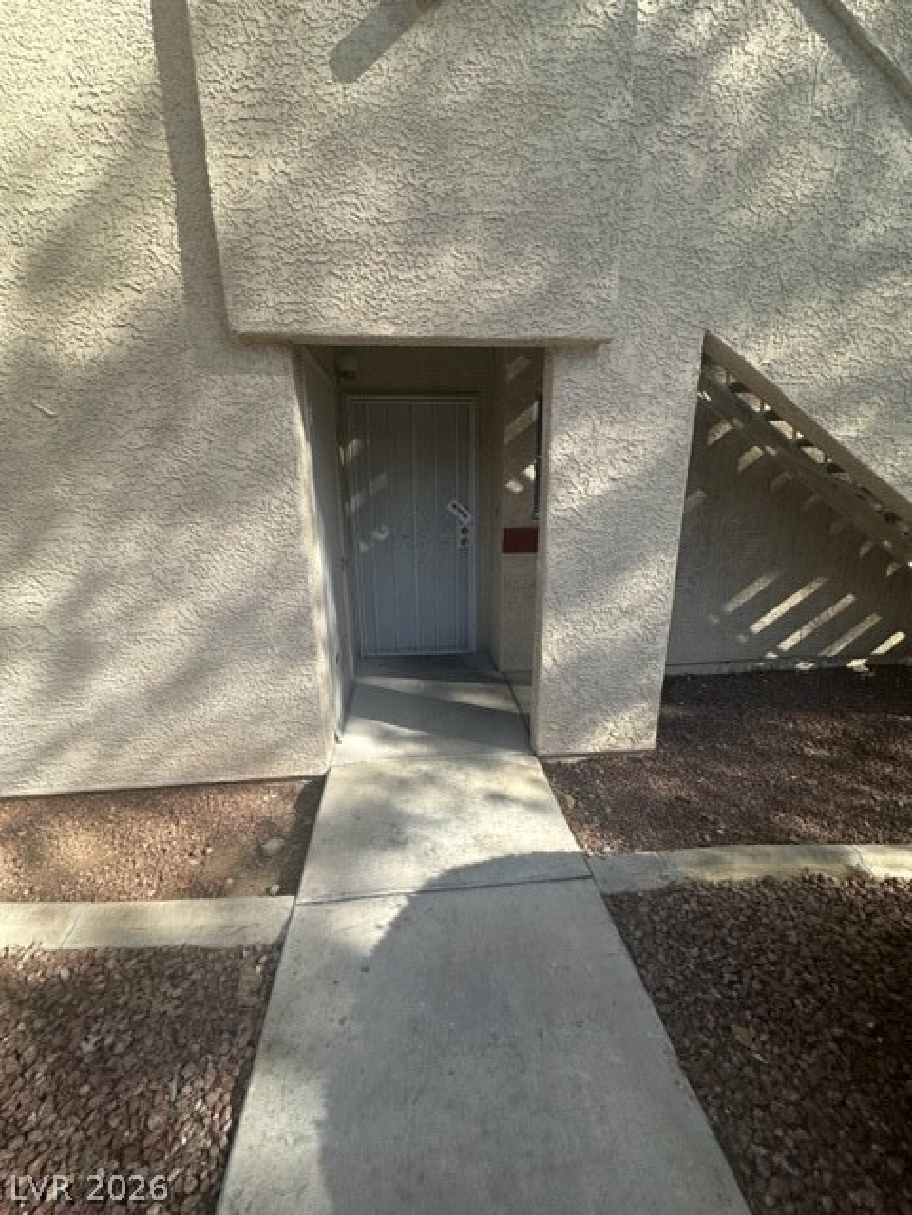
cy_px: 608
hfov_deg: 85.7
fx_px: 492
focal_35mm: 14
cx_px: 456
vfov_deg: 102.1
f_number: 2.2
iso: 40
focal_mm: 2.22
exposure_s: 1/578
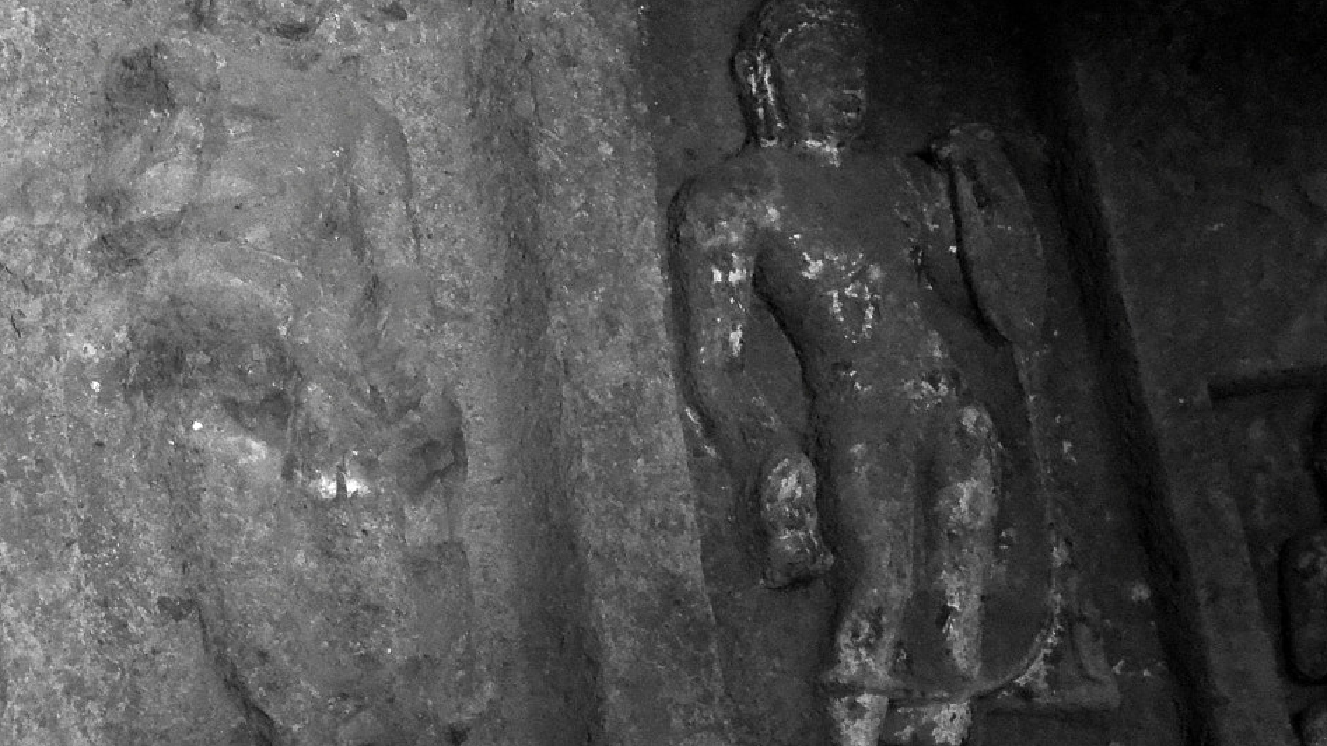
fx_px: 2705
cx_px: 249
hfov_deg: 27.0
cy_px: 189
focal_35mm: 77
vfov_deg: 15.6
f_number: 5.6
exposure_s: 1/80
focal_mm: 29
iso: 3200
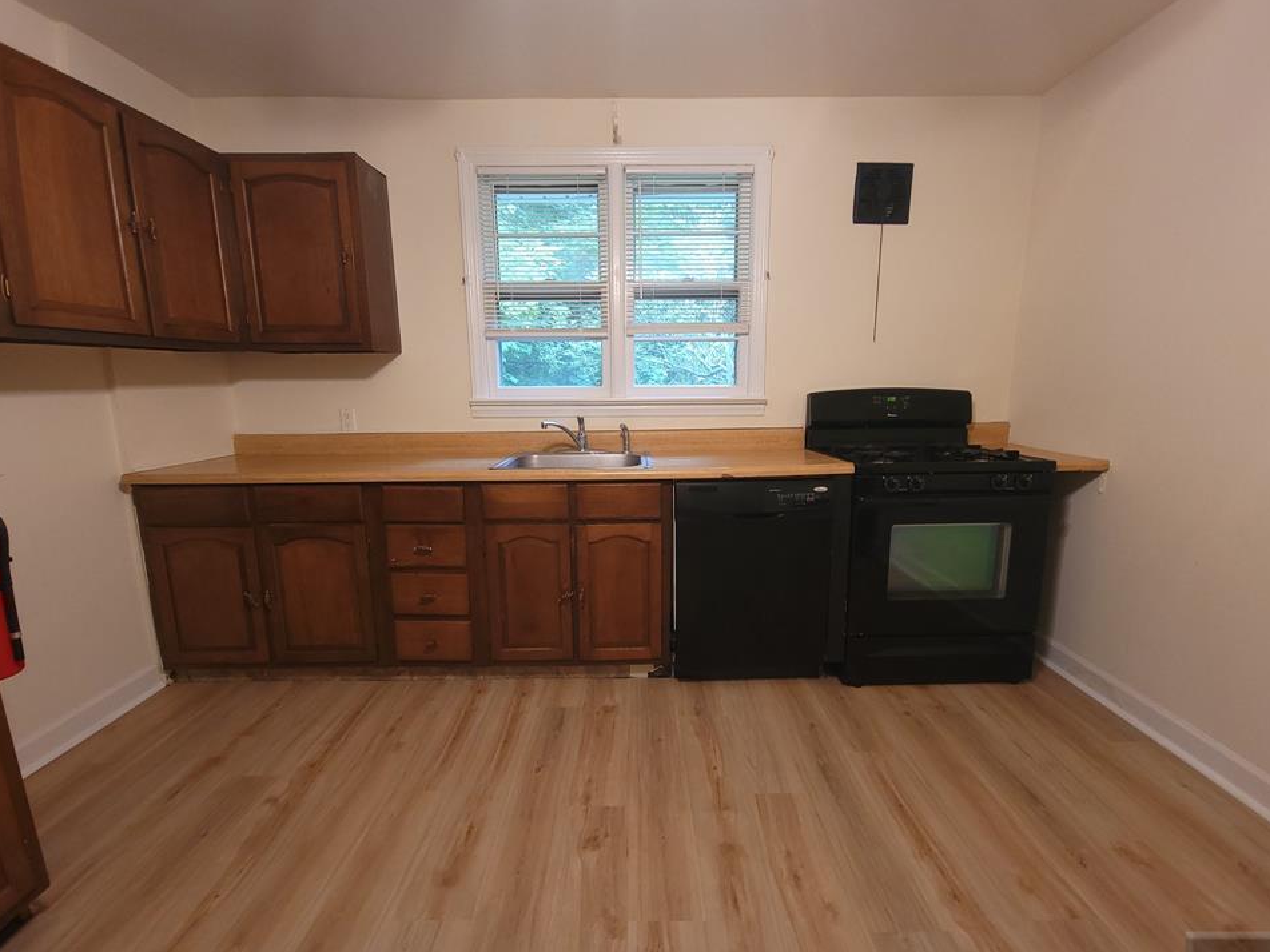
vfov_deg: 85.7
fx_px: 514
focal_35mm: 14
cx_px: 637
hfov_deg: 102.1
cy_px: 483
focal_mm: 2.2
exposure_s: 1/15
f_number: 2.2
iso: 160
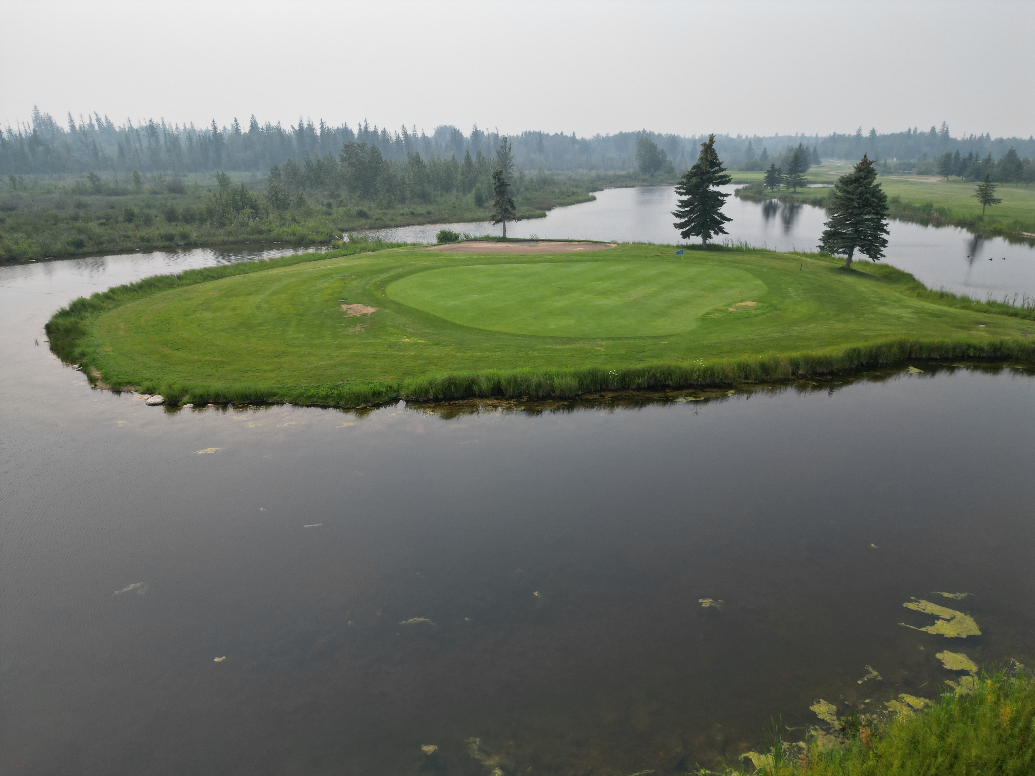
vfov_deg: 56.8
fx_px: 718
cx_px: 518
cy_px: 388
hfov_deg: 71.6
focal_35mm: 24
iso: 150
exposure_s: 1/5000
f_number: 1.7
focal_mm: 6.72
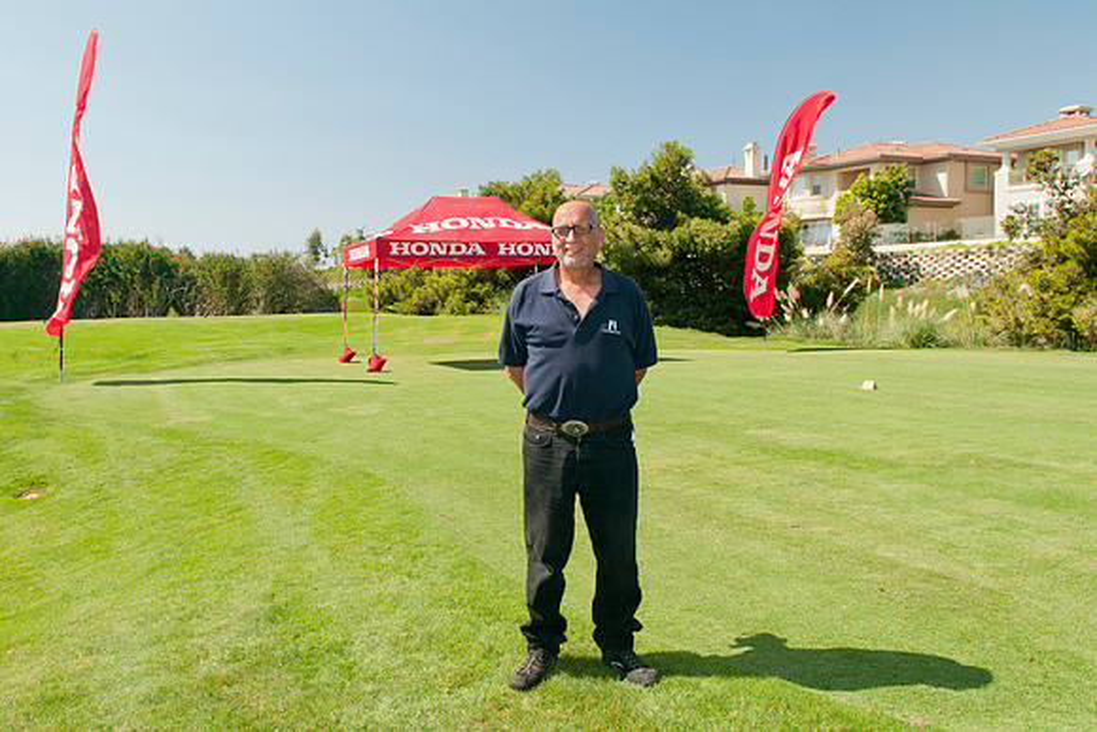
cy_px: 338
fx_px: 887
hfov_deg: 63.3
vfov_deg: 44.8
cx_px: 486
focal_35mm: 29
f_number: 6.3
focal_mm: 17
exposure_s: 1/125
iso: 200
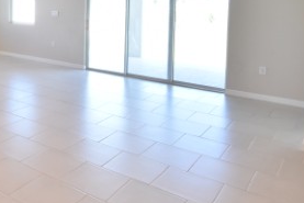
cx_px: 30
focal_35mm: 39
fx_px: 329
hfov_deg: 44.9
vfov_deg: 32.2
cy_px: 13
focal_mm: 10
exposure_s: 1/125
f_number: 3.5
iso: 800
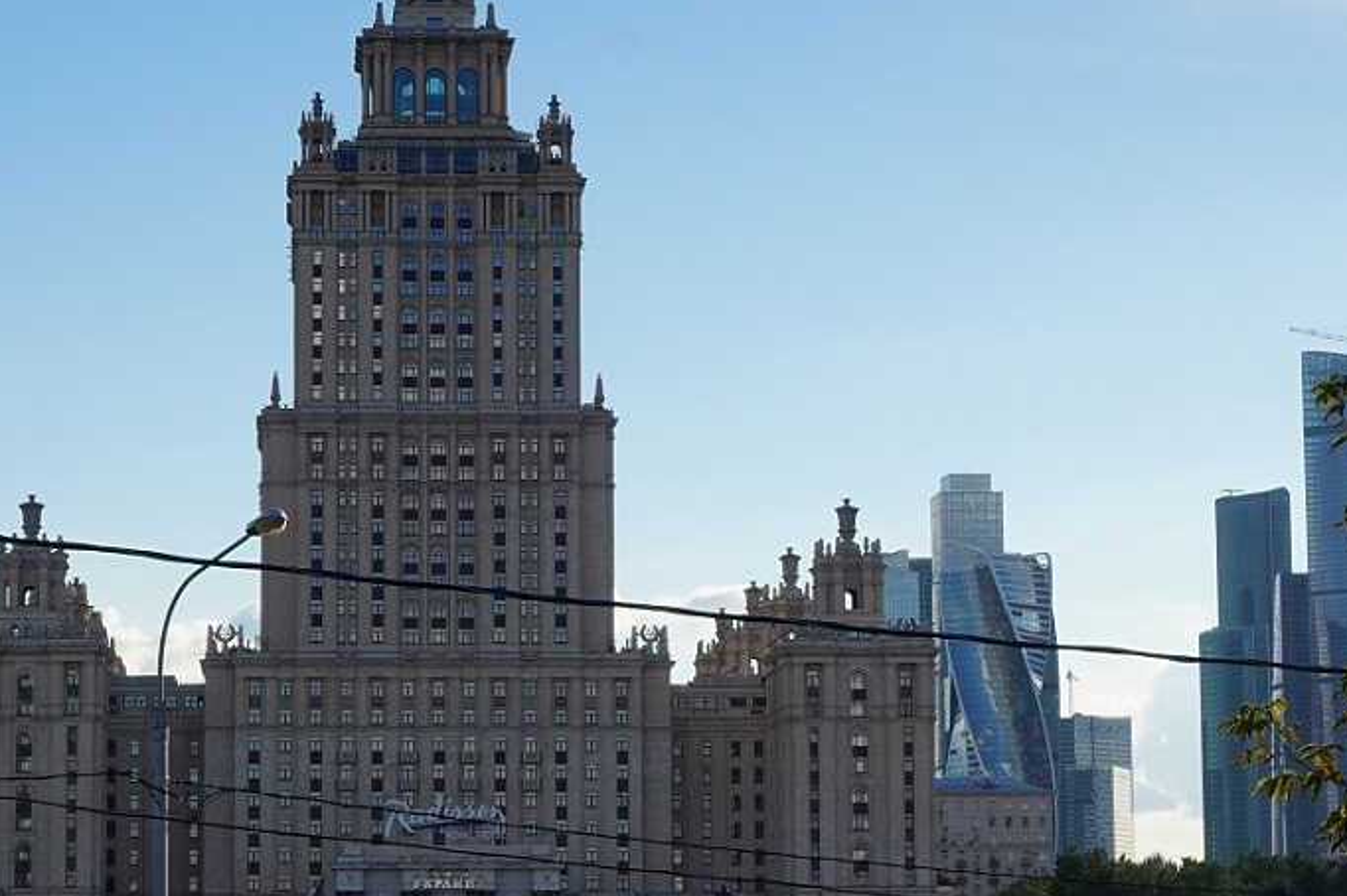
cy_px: 542
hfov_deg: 21.6
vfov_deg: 14.5
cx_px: 492
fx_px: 3518
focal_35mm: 94
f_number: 14
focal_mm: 29
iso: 100
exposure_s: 1/80
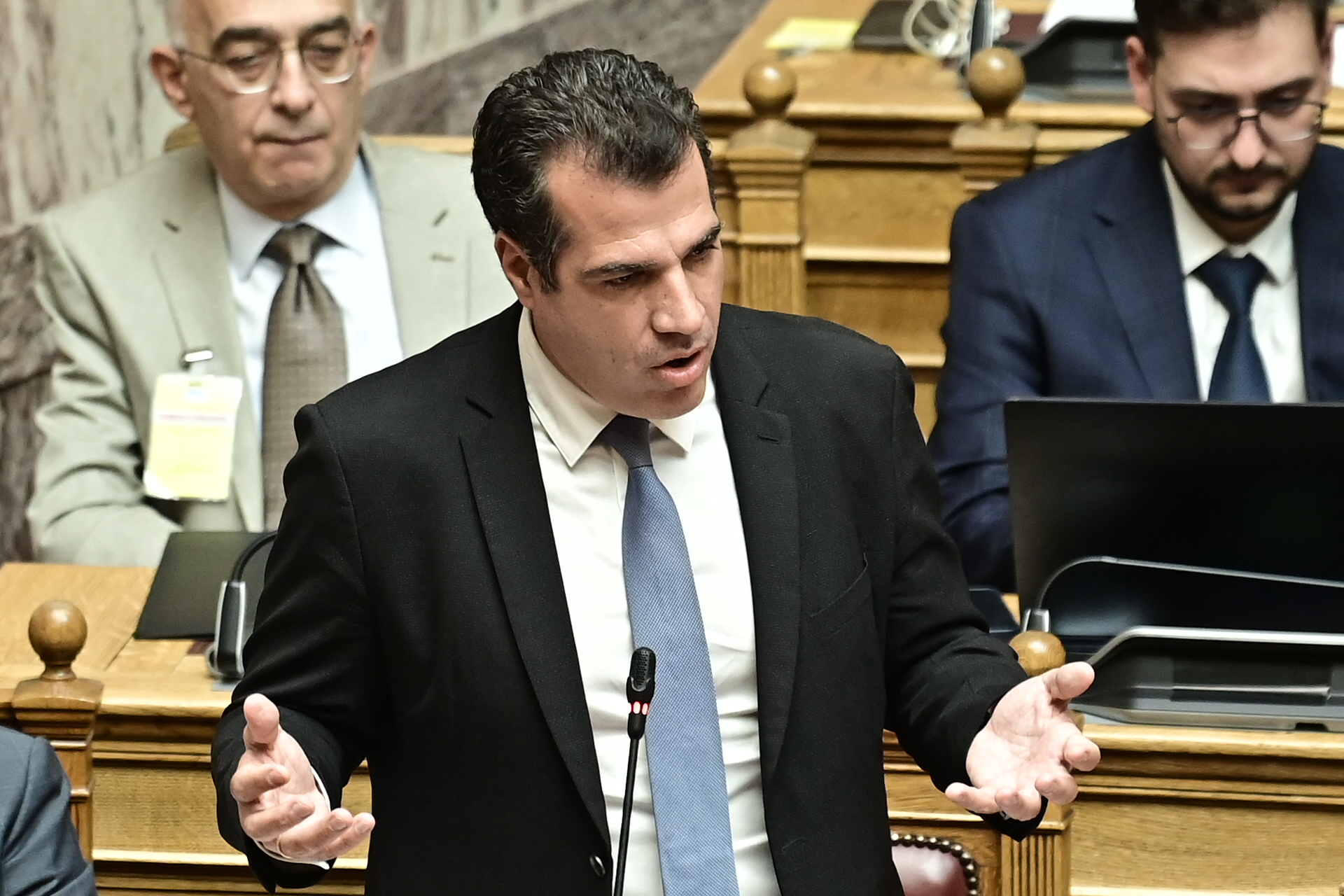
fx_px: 11199
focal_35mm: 300
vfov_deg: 4.6
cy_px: 448
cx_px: 672
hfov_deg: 6.9
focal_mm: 200
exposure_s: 1/320
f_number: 3.2
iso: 1000
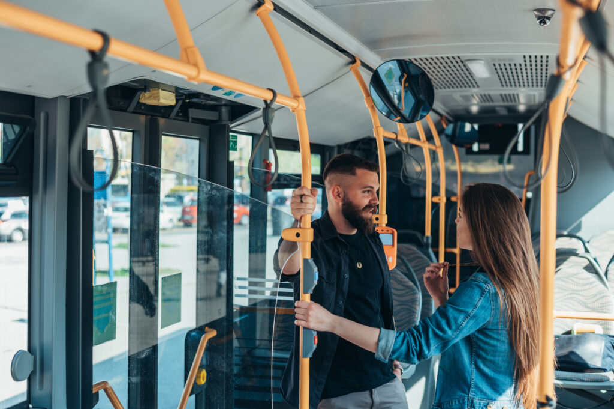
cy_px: 204
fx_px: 852
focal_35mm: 50
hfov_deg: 39.6
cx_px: 307
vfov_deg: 26.9
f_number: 3.5
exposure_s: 1/200
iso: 100
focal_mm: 50
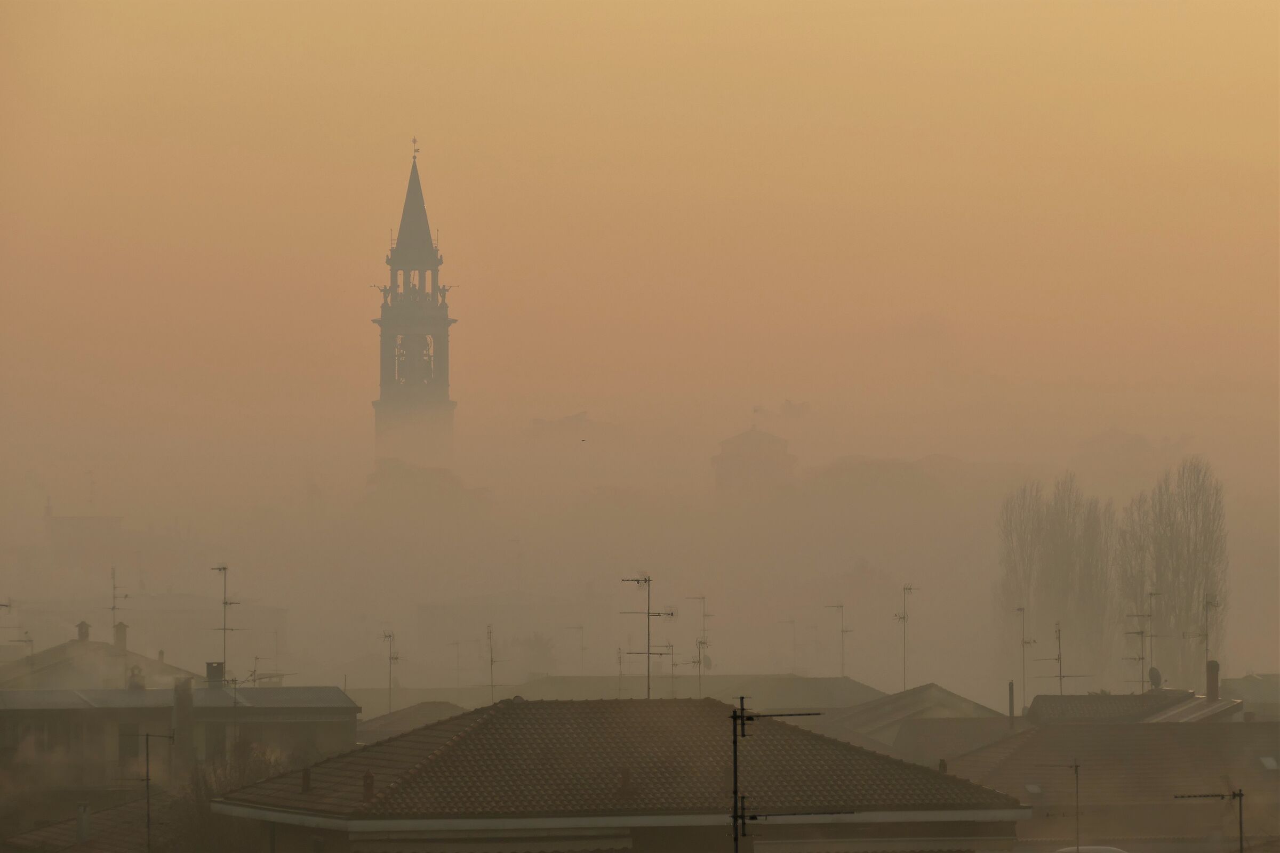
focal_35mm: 180
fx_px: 6399
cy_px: 426
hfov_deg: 11.4
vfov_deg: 7.6
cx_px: 640
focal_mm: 65.81
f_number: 4
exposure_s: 1/1300
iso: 125
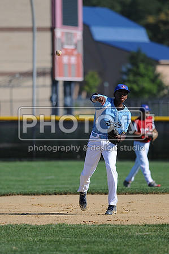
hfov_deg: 3.0
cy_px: 127
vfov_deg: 4.6
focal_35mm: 450
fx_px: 3176
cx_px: 84
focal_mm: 300
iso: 200
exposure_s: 1/2500
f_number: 4
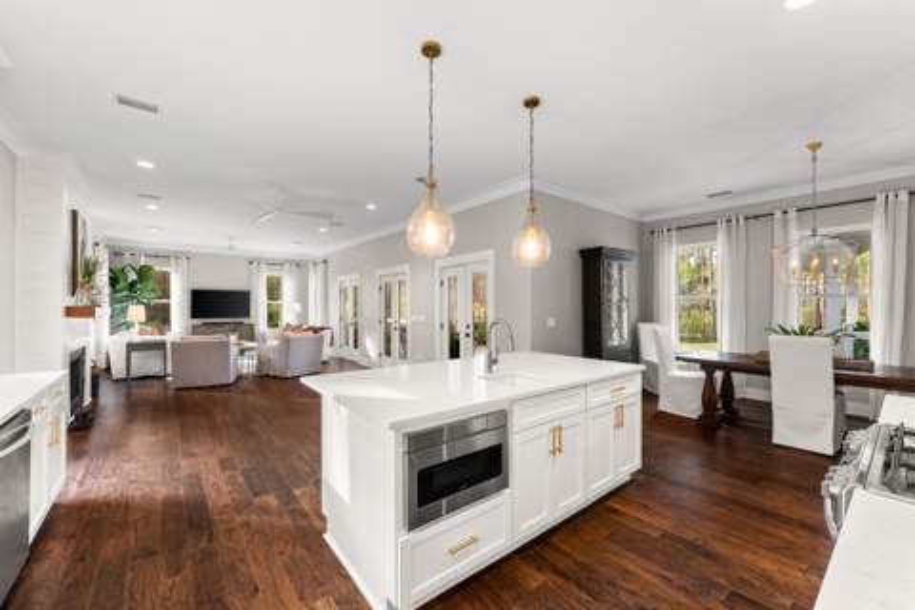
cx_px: 458
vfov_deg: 81.2
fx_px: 356
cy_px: 305
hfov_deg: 104.3
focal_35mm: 14
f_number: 8
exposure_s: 1/3
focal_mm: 14
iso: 400
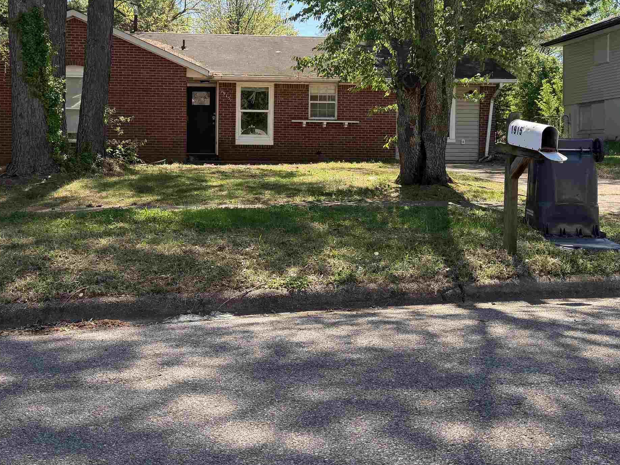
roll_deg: -0.1
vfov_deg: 35.6
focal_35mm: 40
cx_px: 259
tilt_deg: +0.1
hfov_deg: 46.6
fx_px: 716
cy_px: 152
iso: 100
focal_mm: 6.76
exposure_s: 1/1585
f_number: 1.78
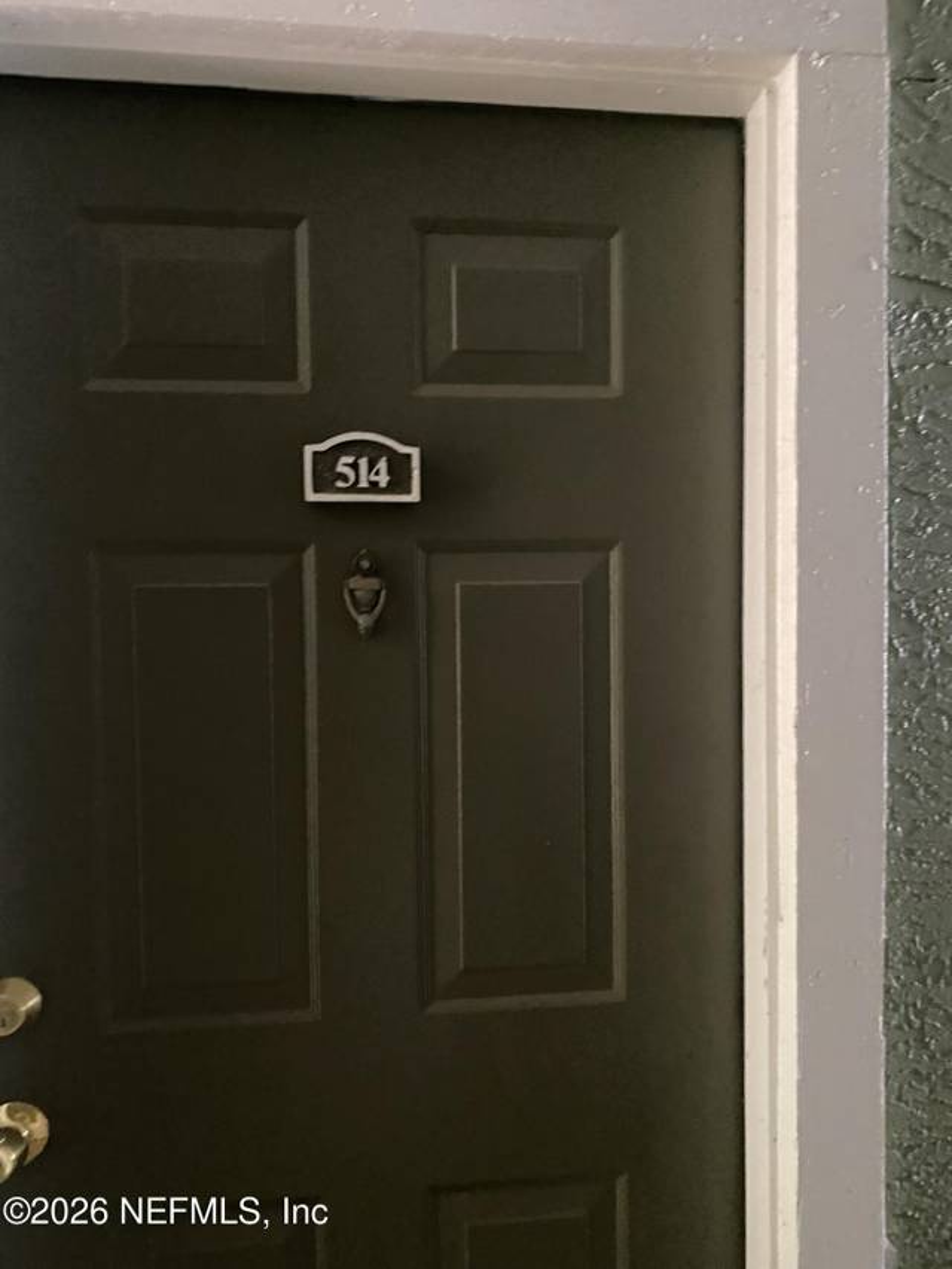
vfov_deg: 67.3
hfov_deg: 53.1
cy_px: 634
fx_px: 953
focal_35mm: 26
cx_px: 476
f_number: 1.8
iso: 1000
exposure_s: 1/27
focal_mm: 4.25
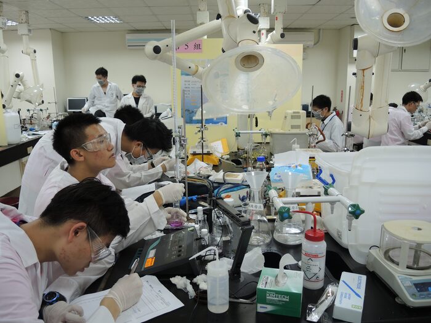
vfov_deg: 49.7
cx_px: 216
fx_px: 349
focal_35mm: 28
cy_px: 162
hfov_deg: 63.4
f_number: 2
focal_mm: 6
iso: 80
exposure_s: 1/40
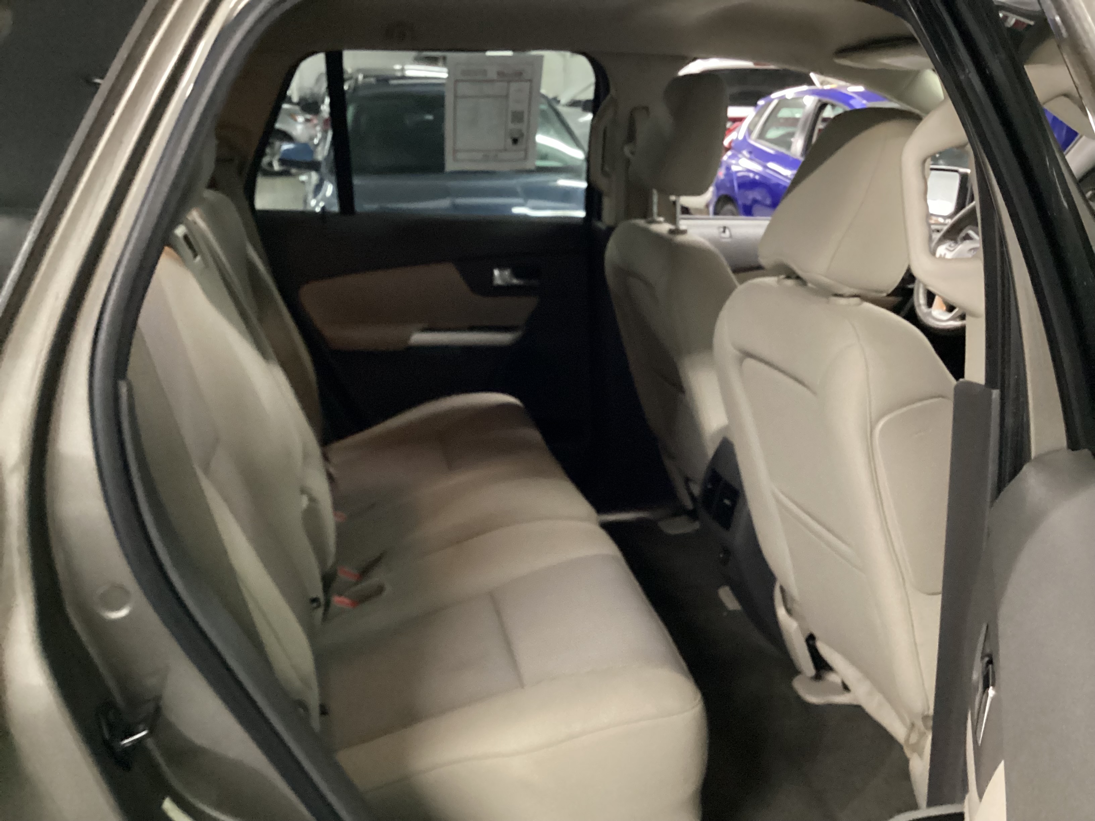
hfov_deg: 58.4
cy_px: 410
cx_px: 548
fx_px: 981
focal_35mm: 31
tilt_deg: -22.2
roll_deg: -2.6
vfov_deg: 45.4
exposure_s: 1/25
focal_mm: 3.3
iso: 500
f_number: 2.4
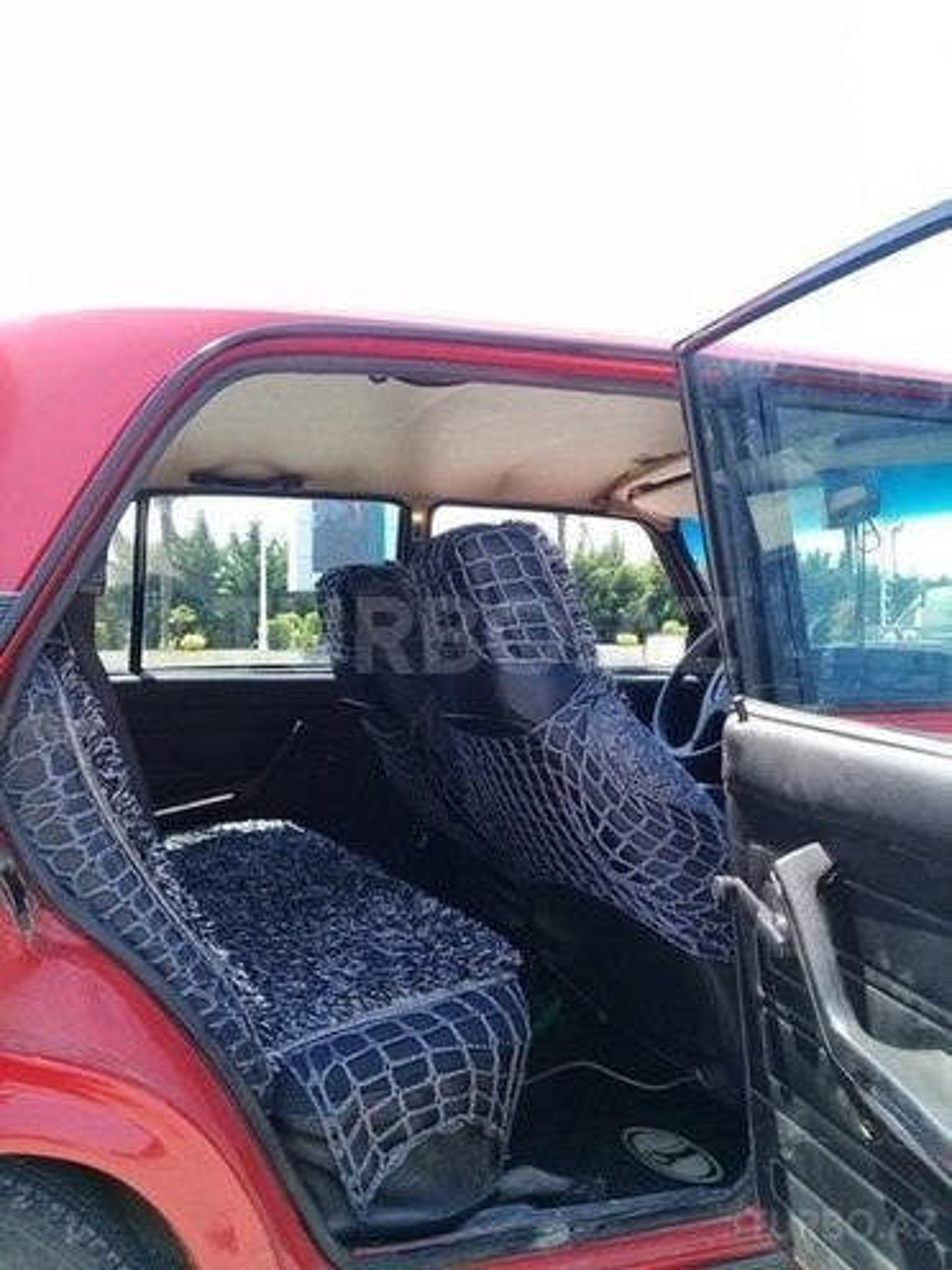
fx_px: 1137
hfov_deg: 45.4
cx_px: 476
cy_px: 635
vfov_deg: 58.4
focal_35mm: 31
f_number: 2.2
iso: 50
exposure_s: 1/218
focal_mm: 3.3
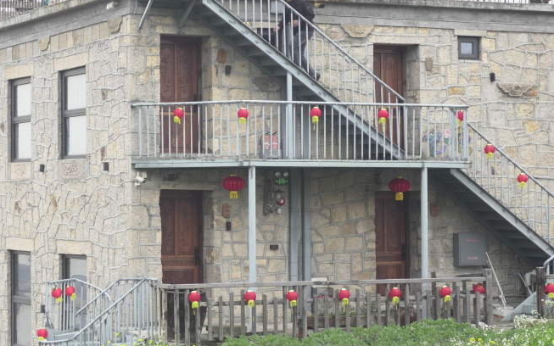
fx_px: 1676
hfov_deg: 18.5
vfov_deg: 11.8
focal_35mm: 111
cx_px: 80
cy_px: 147
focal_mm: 37
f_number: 8
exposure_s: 1/125
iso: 640
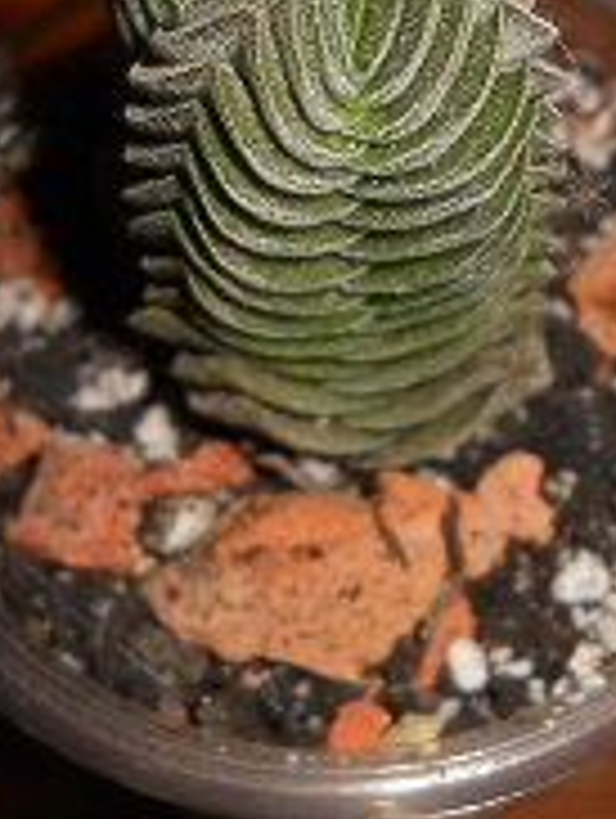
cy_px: 99
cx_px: 319
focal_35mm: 90
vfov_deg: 21.3
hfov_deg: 16.5
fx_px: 2130
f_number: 5.5
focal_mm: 6.72
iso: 80
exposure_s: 1/30
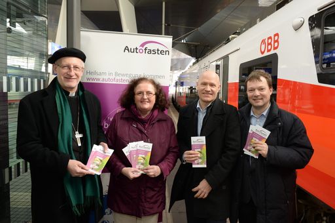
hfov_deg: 60.3
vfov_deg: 42.2
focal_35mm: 31
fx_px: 288
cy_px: 112
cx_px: 168
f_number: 8
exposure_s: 1/160
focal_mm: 31
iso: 2500
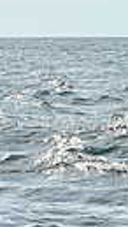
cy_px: -22
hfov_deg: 3.5
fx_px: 1982
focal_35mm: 330
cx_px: 505
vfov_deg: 6.5
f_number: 10
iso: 320
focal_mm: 70
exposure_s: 1/1000
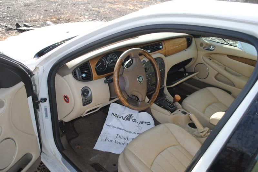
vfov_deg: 40.0
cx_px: 129
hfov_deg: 57.2
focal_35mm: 33
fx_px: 237
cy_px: 86
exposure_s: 1/200
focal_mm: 22
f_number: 4.5
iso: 100
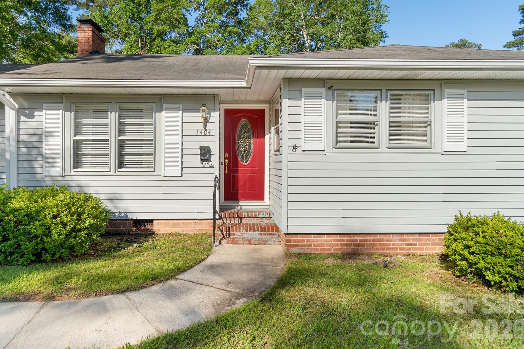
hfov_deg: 79.6
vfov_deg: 58.1
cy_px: 156
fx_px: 314
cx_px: 241
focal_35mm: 22
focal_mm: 13
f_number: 4.5
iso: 100
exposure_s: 1/640
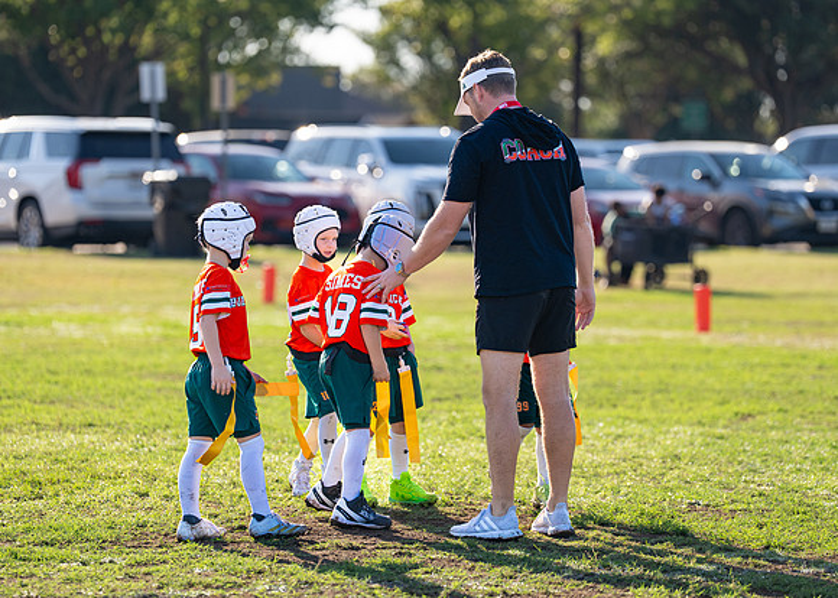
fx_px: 4662
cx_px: 407
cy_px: 270
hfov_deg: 10.3
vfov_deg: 7.3
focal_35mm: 196
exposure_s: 1/1600
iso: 250
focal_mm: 154
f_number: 2.8
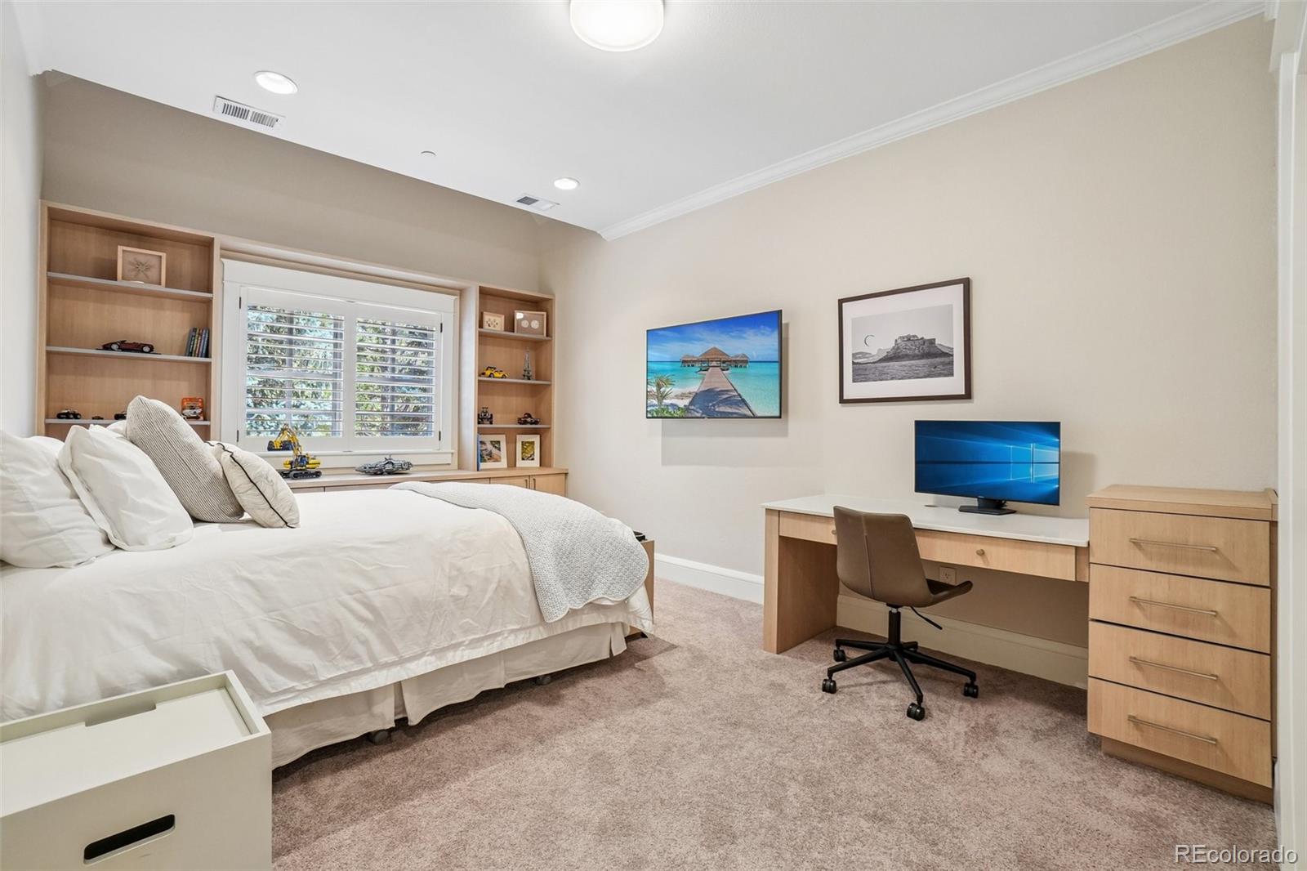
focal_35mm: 15
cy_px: 436
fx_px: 544
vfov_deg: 77.3
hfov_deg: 100.4
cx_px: 654
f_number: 8
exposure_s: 1/13
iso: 400
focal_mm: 10
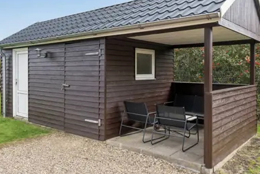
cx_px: 93
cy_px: 78
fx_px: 263
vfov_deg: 36.5
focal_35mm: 36
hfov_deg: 51.9
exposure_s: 1/160
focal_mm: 15.5
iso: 200
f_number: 7.1
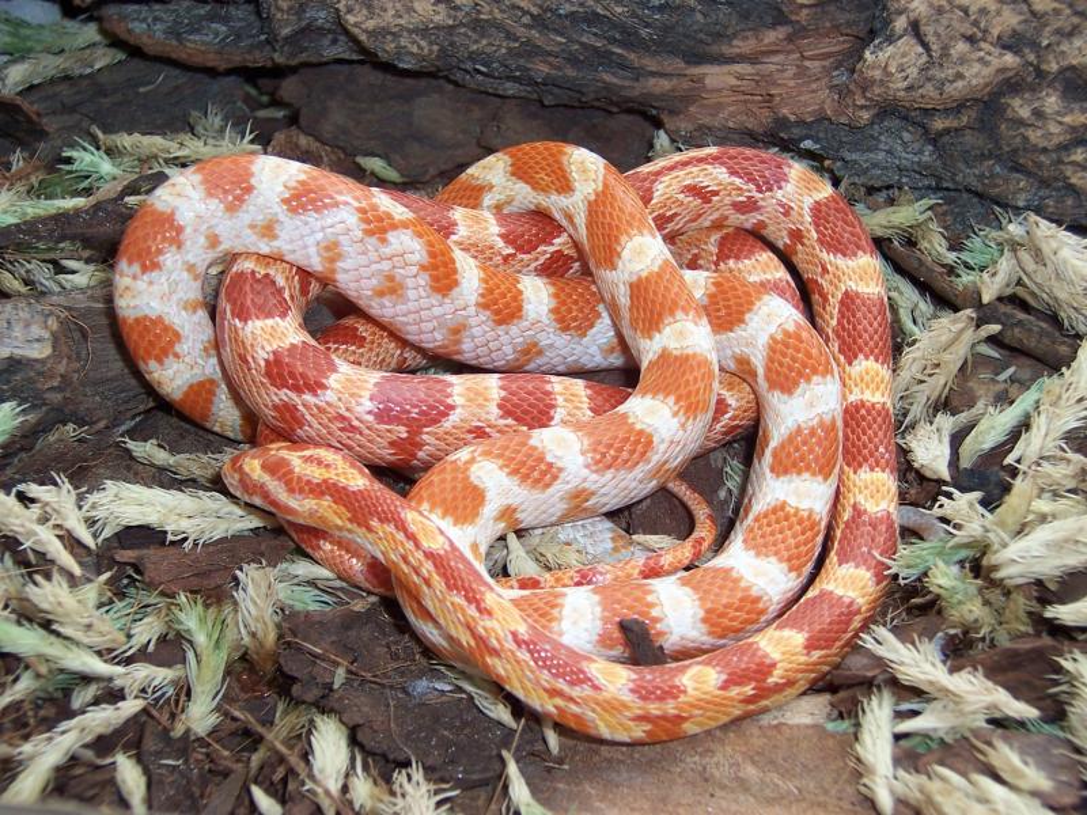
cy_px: 408
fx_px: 1884
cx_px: 544
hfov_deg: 32.2
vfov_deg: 24.4
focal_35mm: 60
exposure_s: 1/90
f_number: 4
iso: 80
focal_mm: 10
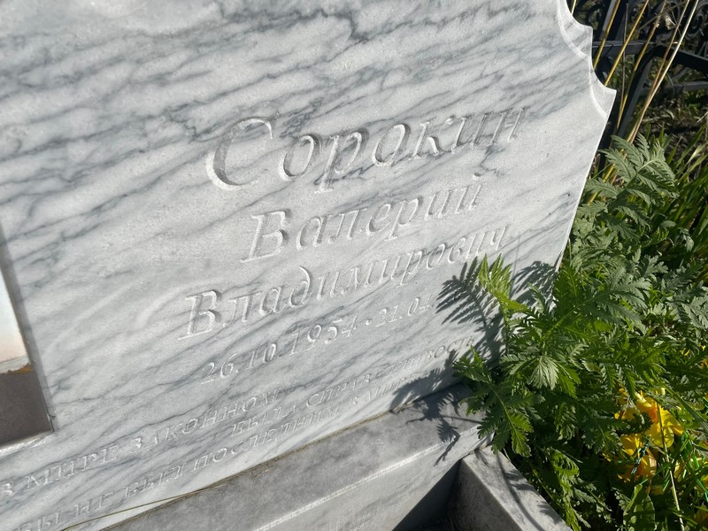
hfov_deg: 67.3
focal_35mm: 26
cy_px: 266
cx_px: 354
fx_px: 532
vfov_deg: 53.1
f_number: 1.6
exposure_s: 1/9091
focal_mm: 4.2
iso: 32
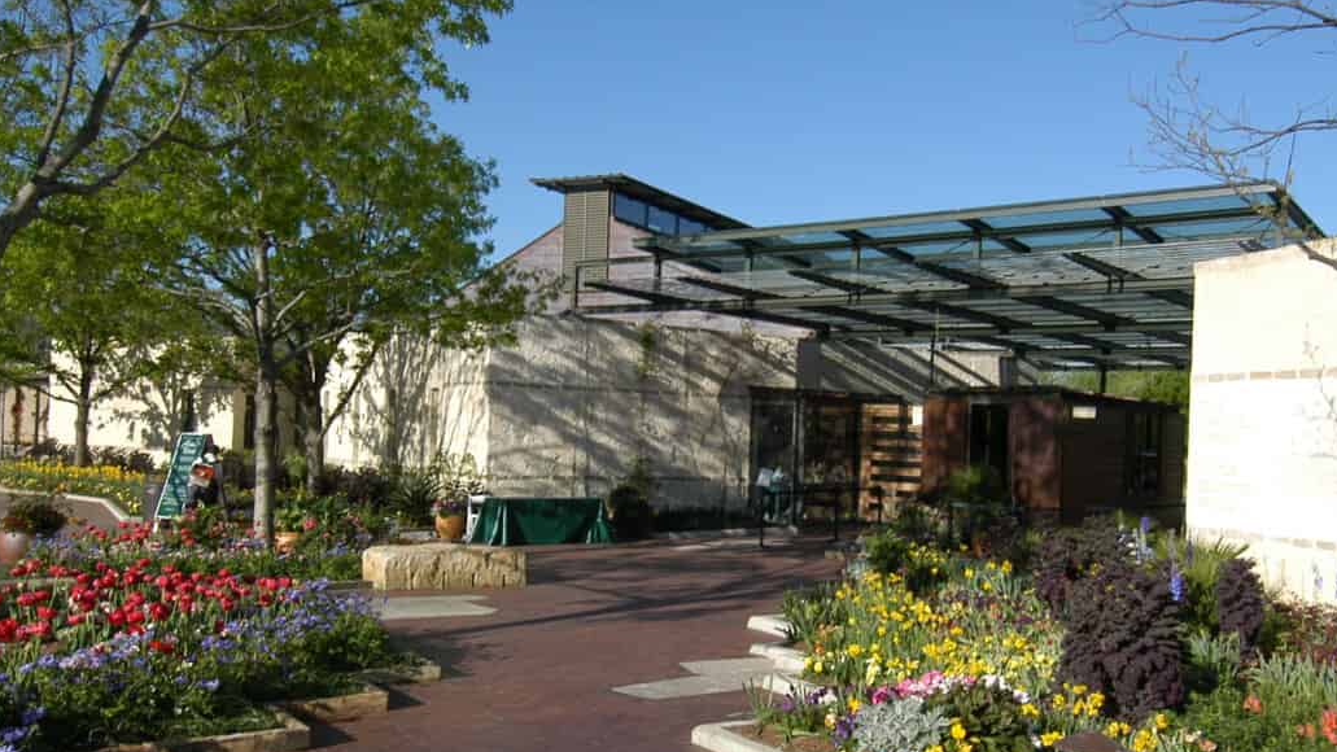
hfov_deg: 59.4
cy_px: 445
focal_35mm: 33
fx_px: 1170
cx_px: 730
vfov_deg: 35.5
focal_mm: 12
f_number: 9
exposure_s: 1/320
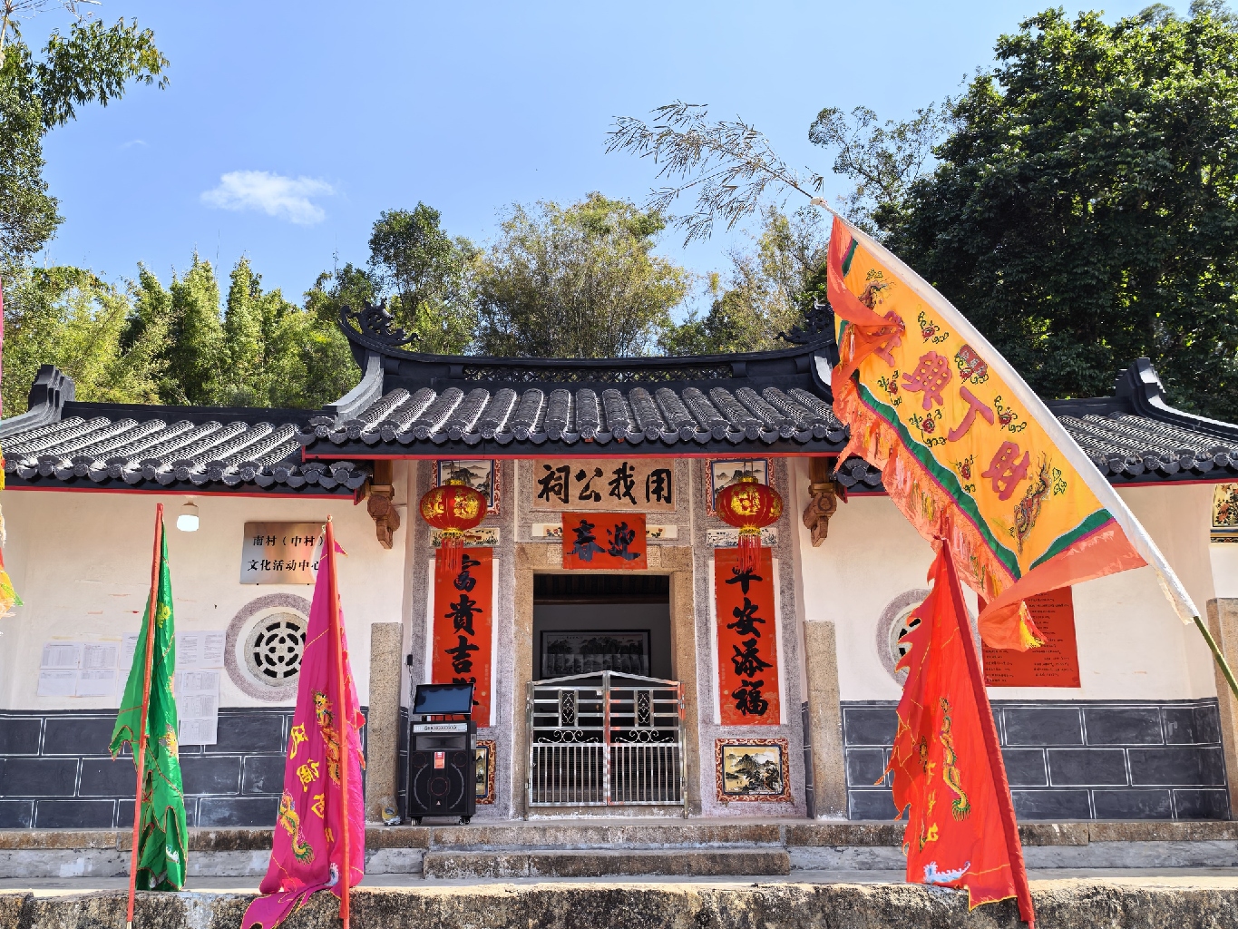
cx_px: 619
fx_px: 1180
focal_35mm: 33
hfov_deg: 55.3
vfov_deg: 43.0
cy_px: 464
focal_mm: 6.98
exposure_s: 1/1942
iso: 50
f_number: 2
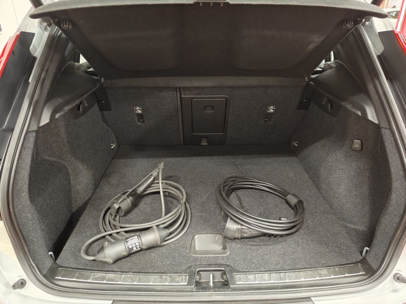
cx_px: 203
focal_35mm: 24
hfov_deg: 71.6
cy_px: 152
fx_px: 281
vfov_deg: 56.8
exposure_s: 1/33
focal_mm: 5.59
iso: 160
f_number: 1.8
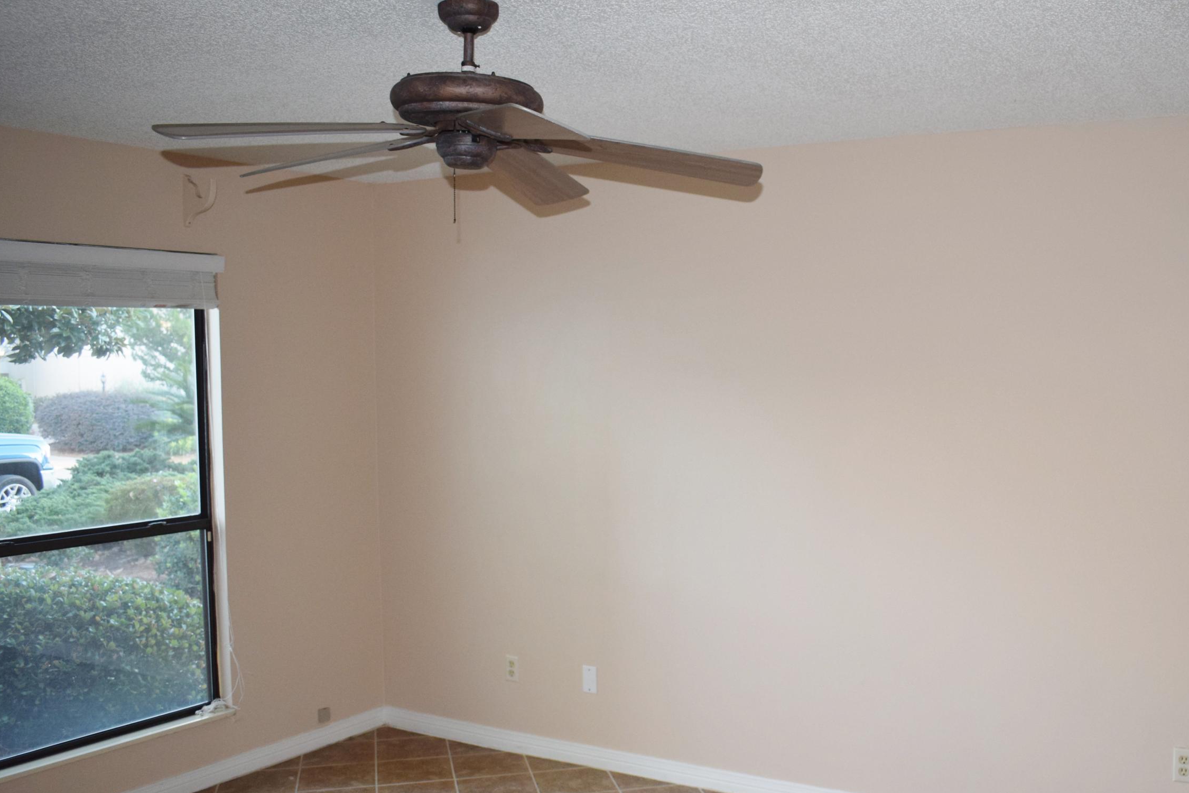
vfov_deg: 36.8
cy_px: 461
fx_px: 1189
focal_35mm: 36
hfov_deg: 52.4
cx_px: 762
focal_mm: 18
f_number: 4
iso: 800
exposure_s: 1/60
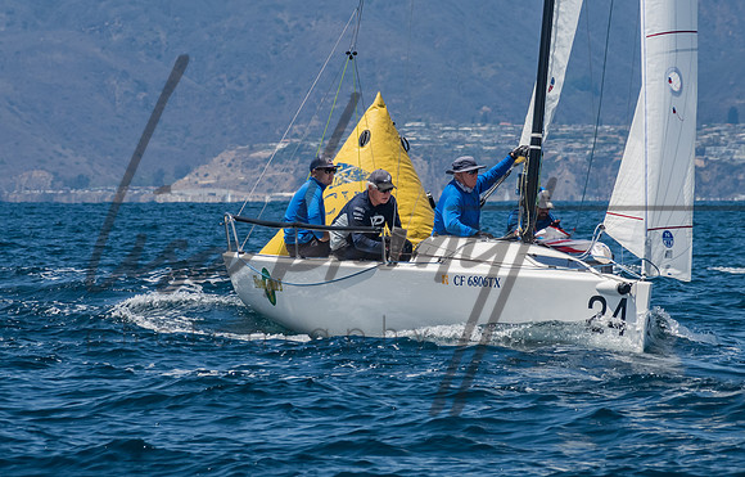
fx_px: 8409
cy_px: 273
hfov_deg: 5.1
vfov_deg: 3.2
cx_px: 336
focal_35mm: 411
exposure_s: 1/800
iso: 640
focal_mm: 240
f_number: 14
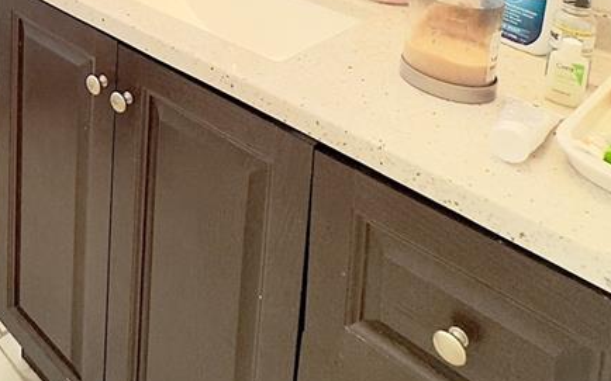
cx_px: -14
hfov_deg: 41.3
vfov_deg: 24.9
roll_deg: +0.5
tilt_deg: -9.1
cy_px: -173
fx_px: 683
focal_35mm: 41
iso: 640
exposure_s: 1/60
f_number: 2.2
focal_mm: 2.22
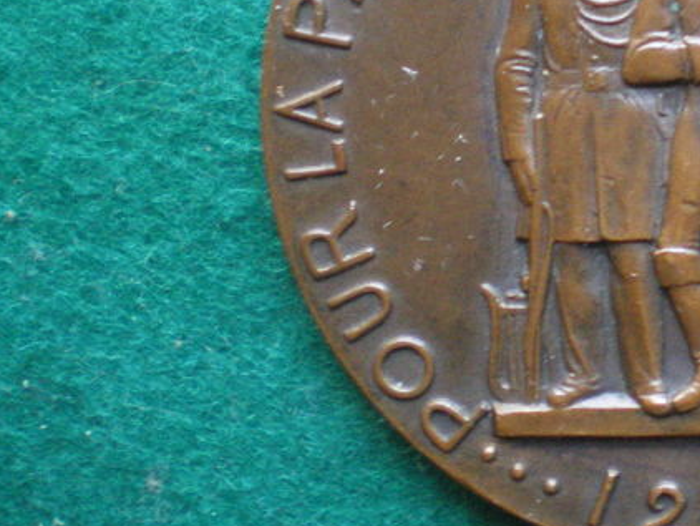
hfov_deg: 20.5
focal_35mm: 90
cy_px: 96
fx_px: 1821
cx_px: 814
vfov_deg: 16.3
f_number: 3.1
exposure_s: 1/13
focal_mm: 6.3
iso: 400
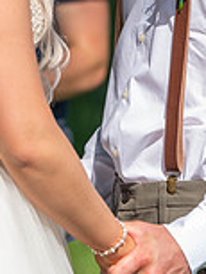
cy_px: -11
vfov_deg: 3.5
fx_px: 4469
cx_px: 92
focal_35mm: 564
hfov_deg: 2.6
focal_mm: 200
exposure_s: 1/500
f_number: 5.6
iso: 125
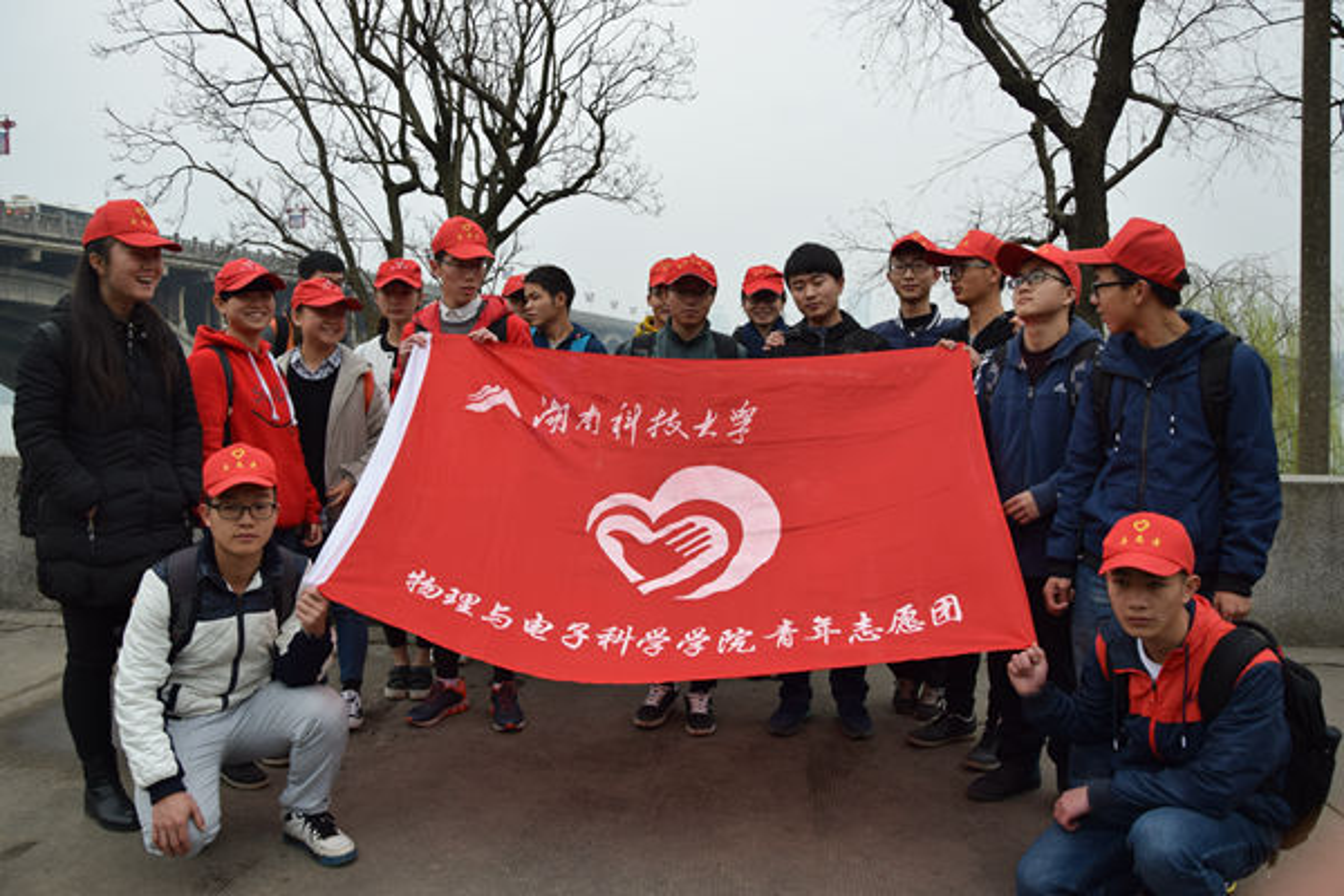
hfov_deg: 67.4
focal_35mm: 27
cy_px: 448
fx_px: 1008
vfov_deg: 47.9
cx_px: 672
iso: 400
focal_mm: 18
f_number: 5
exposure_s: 1/100
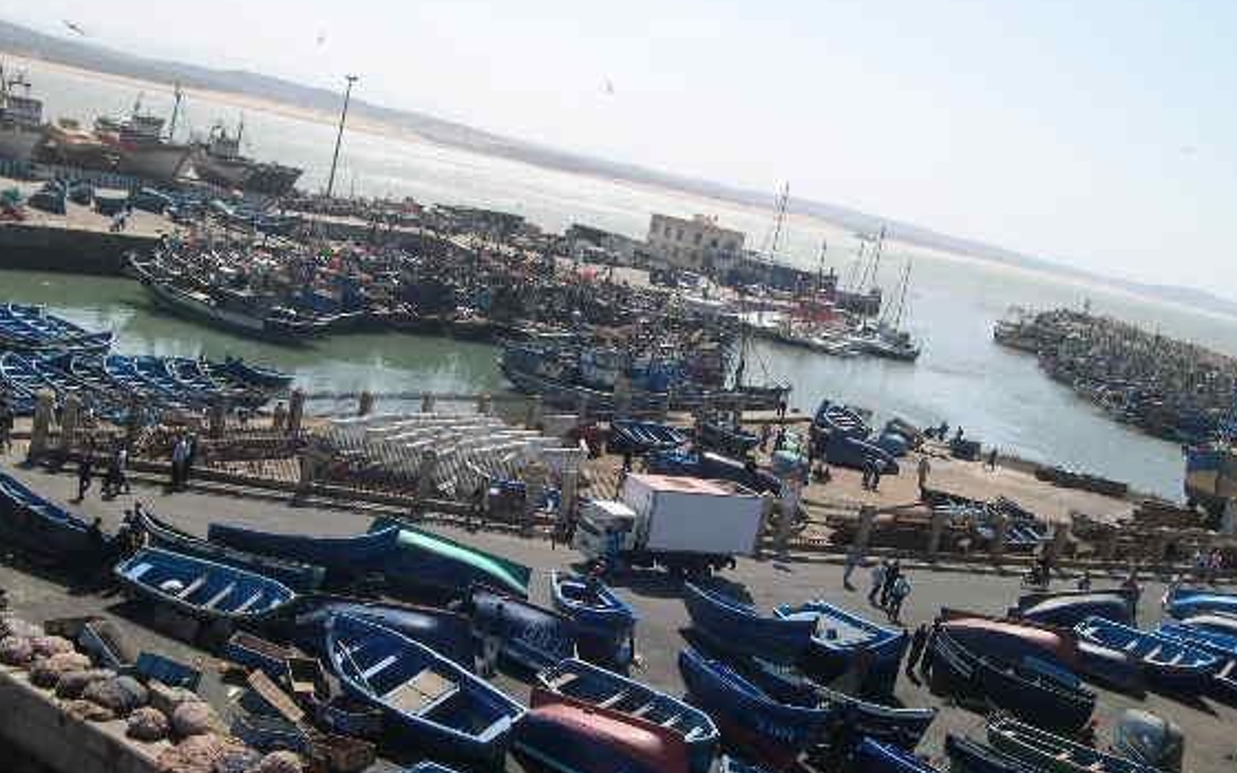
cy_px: 426
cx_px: 561
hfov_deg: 43.4
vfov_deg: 28.0
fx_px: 1551
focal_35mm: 46
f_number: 7.6
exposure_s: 1/226
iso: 100
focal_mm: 8
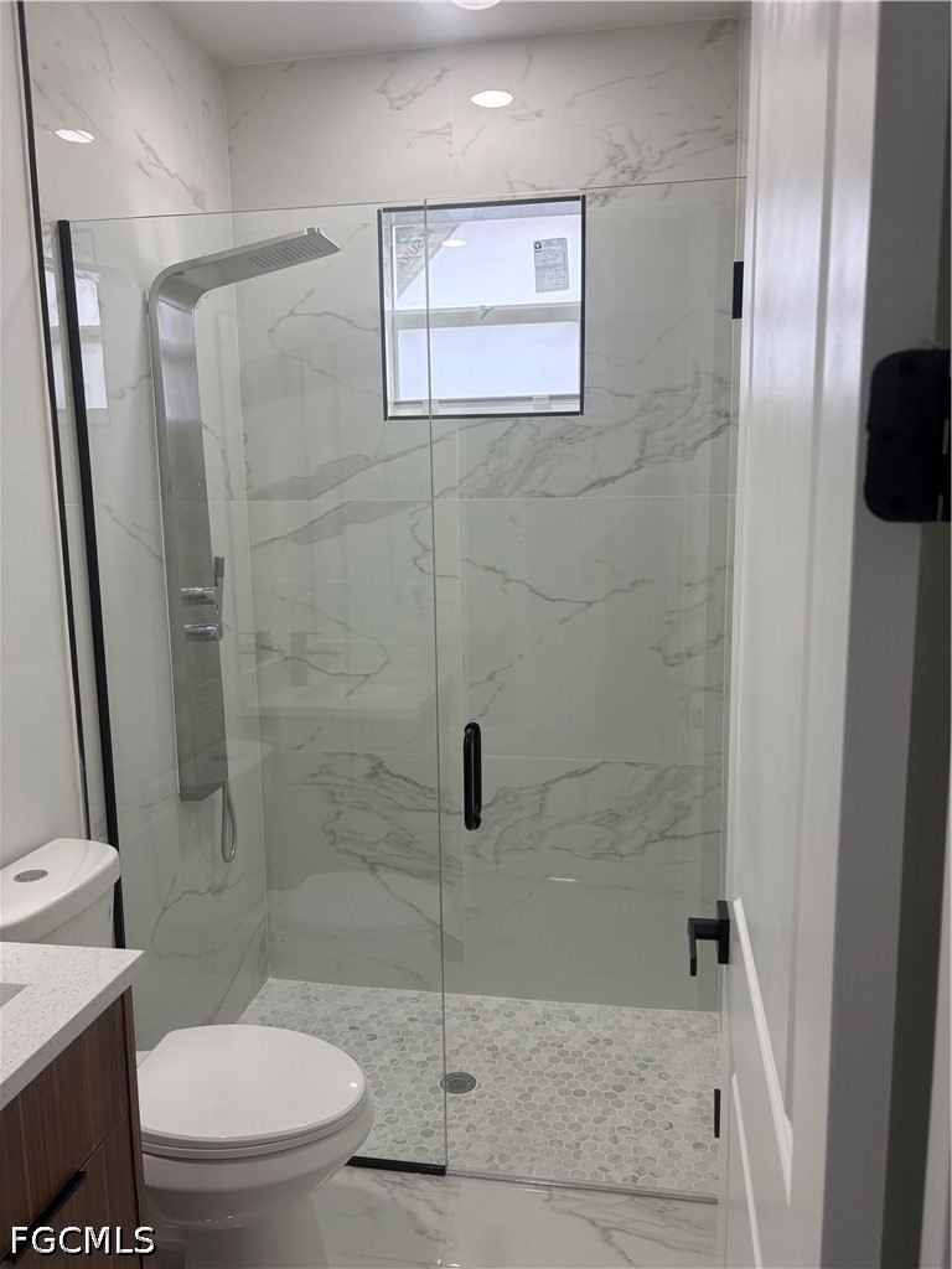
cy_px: 634
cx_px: 476
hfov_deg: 53.1
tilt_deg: -7.9
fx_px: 953
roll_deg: +0.7
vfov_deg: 67.3
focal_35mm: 26
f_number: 1.6
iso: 100
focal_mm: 5.96
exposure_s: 1/122
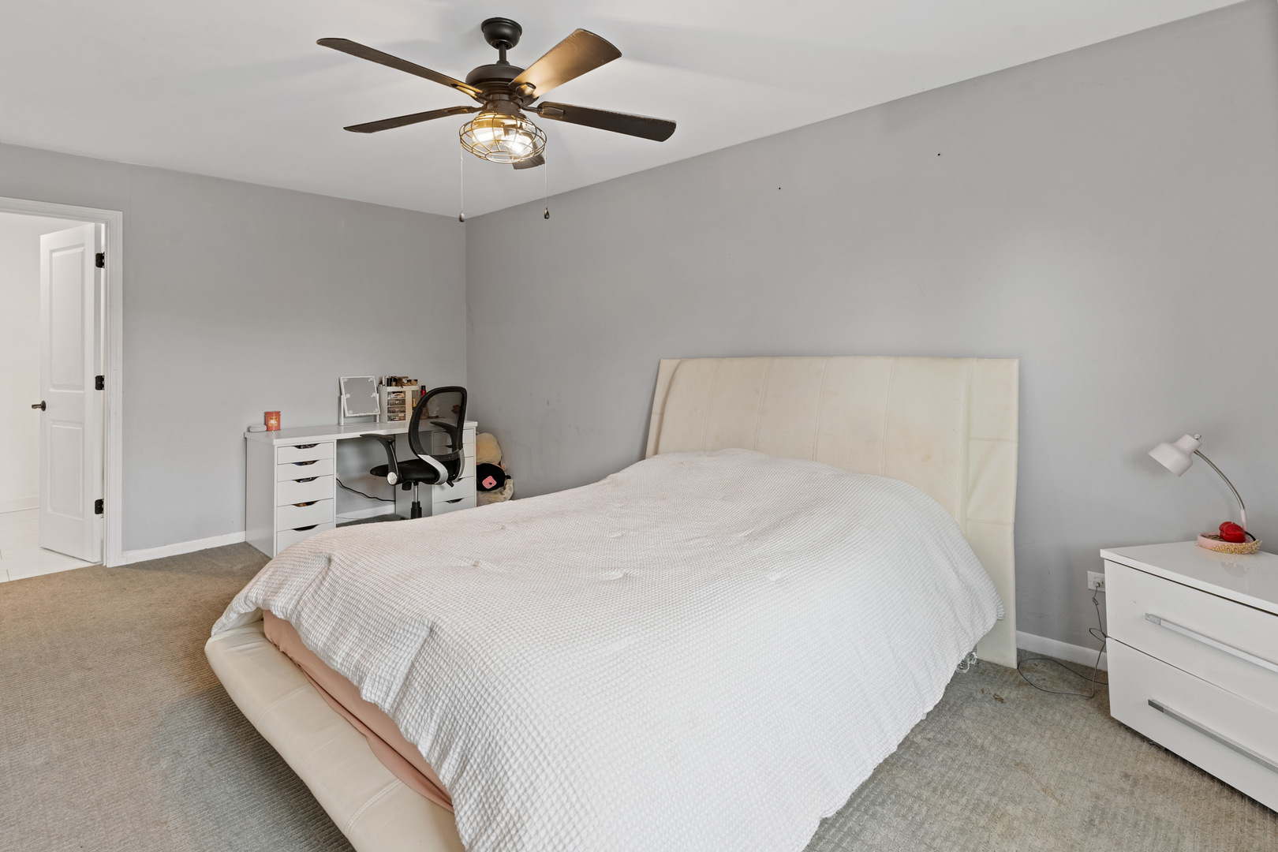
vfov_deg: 70.4
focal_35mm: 17
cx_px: 639
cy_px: 426
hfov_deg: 93.3
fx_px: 603
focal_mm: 17
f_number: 8
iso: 320
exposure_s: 1/2
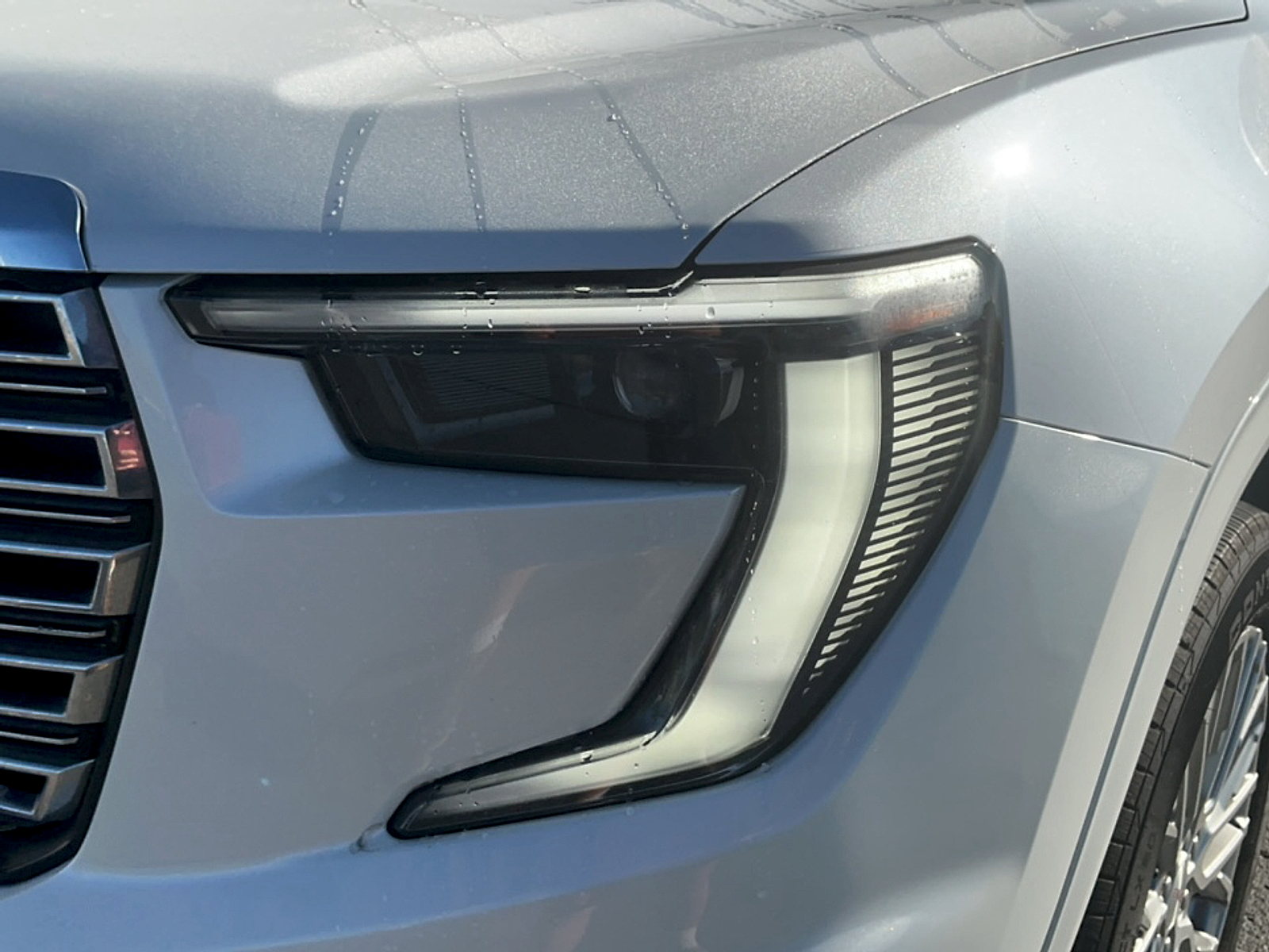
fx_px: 1100
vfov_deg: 46.8
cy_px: 476
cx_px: 634
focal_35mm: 30
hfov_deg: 60.0
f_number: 1.8
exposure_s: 1/2320
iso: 25
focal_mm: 3
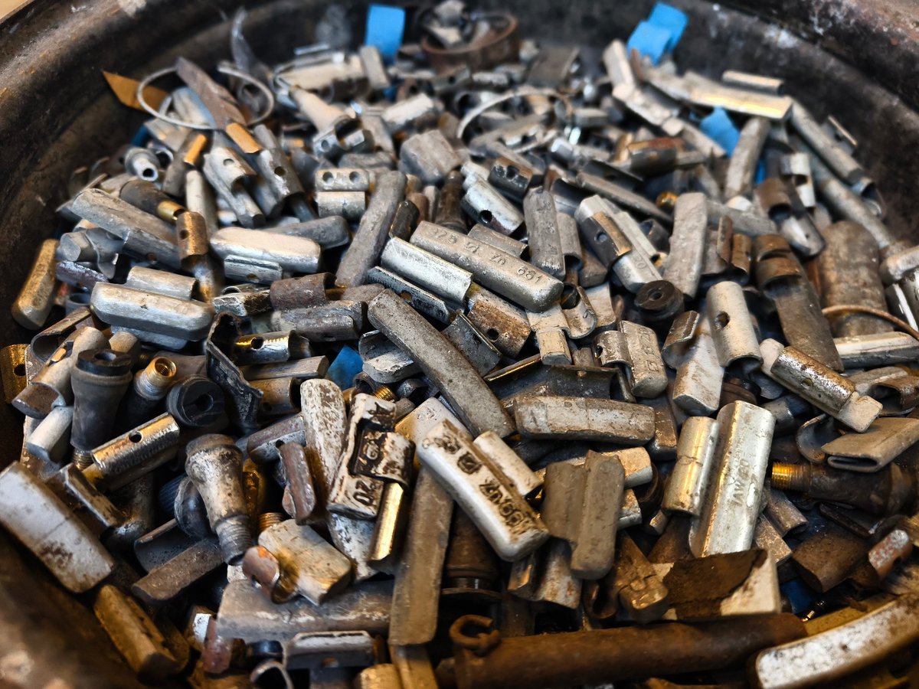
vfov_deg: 58.9
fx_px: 611
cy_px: 344
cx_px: 460
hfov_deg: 73.9
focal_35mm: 23
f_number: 1.75
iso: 627
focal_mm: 8.67
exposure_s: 1/100
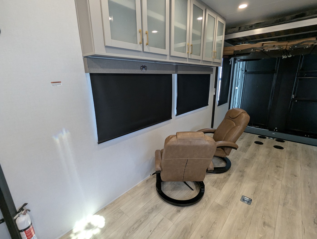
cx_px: 158
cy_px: 120
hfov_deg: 94.4
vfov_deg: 78.2
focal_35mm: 16
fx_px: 147
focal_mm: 2.35
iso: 185
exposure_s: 1/52.7
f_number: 2.2
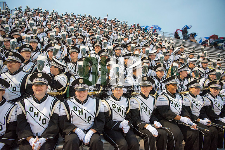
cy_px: 75
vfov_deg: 53.2
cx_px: 112
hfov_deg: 73.7
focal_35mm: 24
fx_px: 150
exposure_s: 1/320
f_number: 3.2
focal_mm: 24
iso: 2000
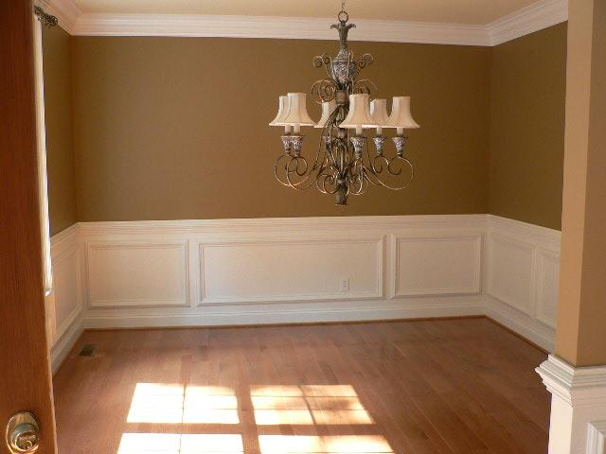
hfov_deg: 51.4
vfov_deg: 39.7
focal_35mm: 36
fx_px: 630
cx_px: 303
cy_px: 227
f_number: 2.8
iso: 150
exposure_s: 1/30
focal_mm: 6
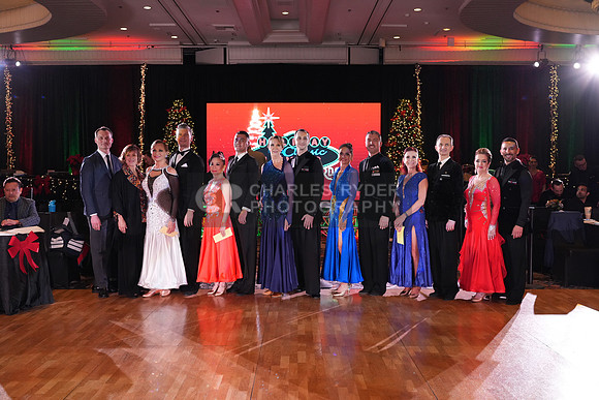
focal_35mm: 34
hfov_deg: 55.8
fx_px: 566
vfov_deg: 38.9
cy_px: 200
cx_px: 300
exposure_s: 1/200
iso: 2500
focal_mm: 34
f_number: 4.5
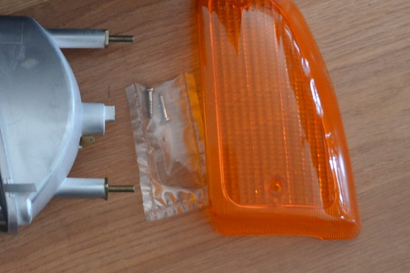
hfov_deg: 25.0
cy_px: -13
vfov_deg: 16.6
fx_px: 911
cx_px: 93
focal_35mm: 80
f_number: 4
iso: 1600
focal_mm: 24
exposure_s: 1/60
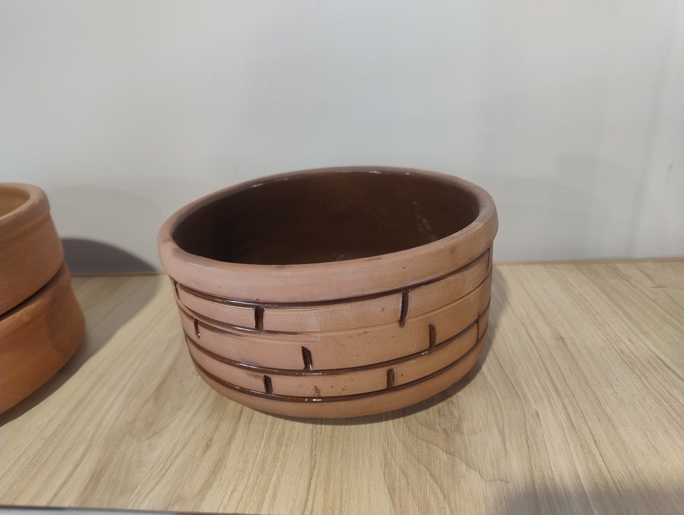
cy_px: 258
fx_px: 475
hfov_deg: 71.5
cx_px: 342
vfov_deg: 56.9
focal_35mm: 24
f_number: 1.8
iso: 391
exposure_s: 1/50
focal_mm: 5.56
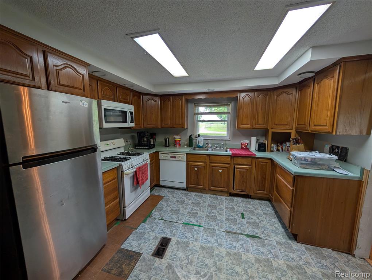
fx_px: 129
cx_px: 186
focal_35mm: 12
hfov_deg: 110.5
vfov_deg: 94.6
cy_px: 140
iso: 120
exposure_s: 1/120
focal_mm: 2.02
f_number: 1.7
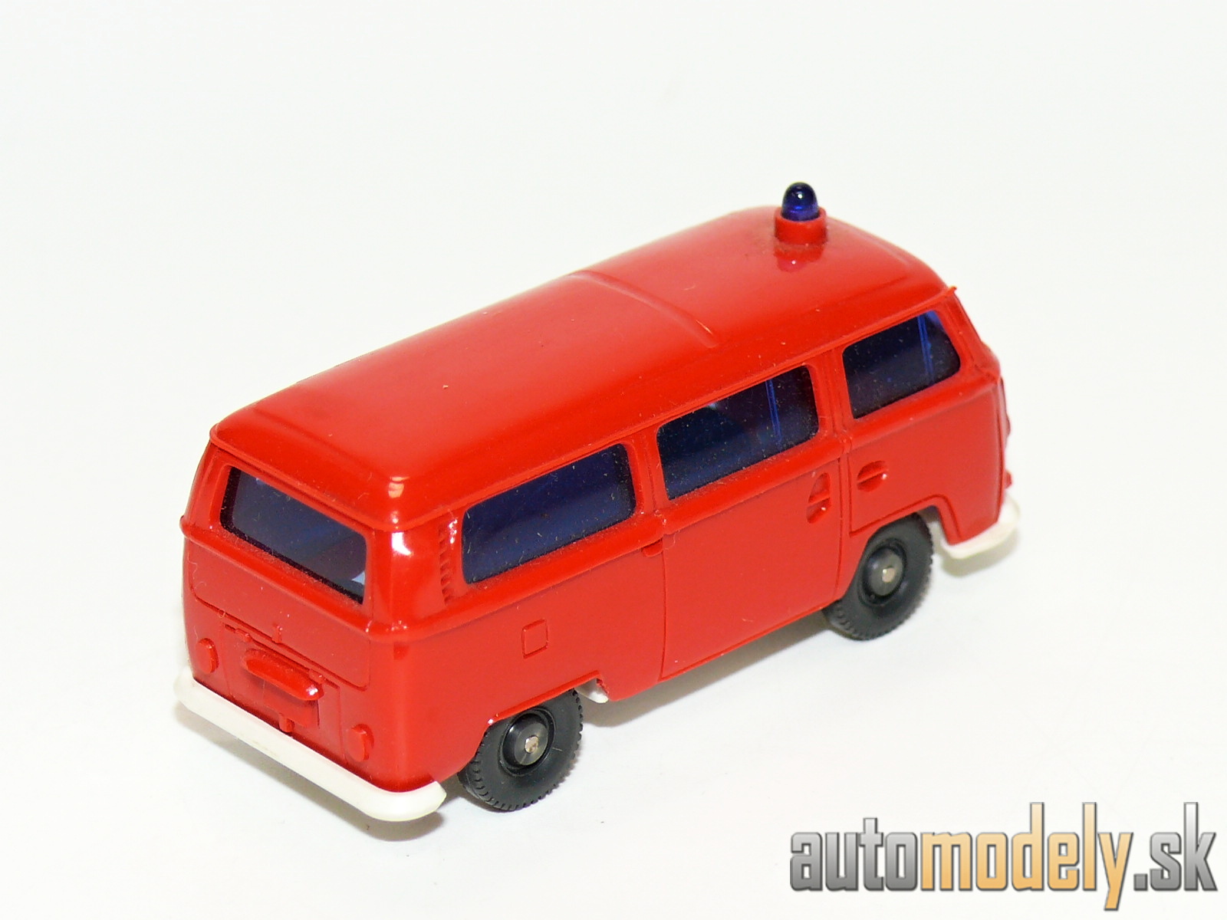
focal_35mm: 155
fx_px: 5494
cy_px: 460
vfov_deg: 9.6
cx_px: 614
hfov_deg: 12.7
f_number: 4
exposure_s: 1/30
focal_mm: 18.3
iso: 100
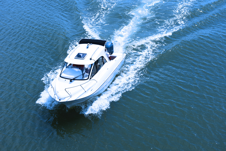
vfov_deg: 19.5
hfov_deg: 28.8
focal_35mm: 70
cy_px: 76
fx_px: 440
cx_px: 113
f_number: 8
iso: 64
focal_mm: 70
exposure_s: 1/250
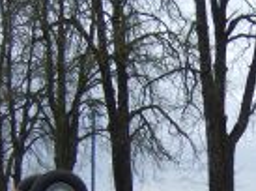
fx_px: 774
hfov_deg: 18.2
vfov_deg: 13.6
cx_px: 265
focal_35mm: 105
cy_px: 232
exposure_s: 1/127
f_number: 2.8
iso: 100
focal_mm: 6
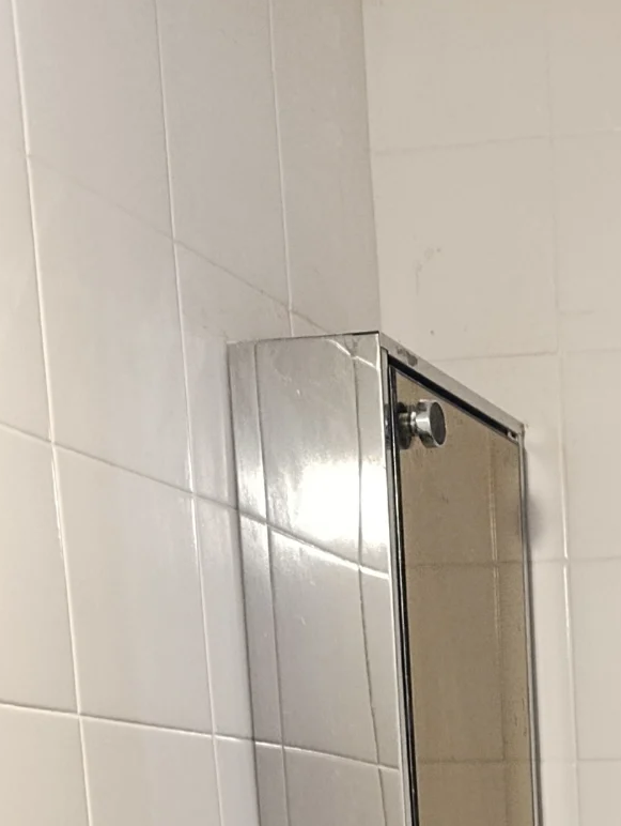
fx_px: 1814
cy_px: 1343
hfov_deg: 17.9
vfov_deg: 20.6
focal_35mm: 76
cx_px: 859
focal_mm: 6.11
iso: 975
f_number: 1.65
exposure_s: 1/33.3
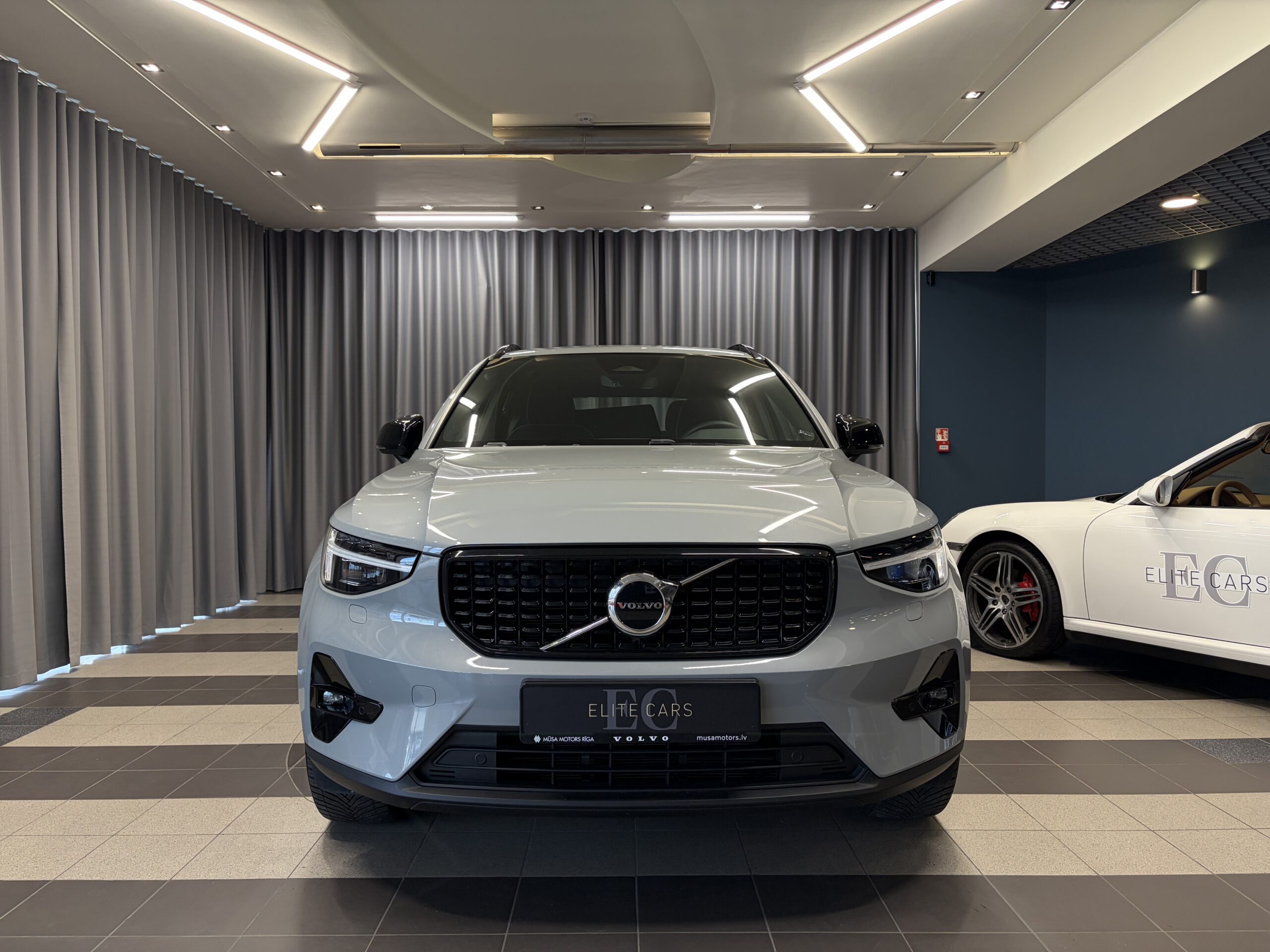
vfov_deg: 53.1
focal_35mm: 26
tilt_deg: -0.8
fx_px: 954
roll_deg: +0.2
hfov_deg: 67.3
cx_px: 635
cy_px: 476
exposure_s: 1/100
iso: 80
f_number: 1.6
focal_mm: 5.96
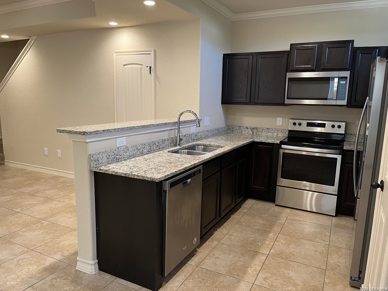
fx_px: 291
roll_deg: -1.5
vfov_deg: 53.1
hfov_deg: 67.3
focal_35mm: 26
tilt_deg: -11.0
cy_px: 146
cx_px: 194
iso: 160
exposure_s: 1/60
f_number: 1.6
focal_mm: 5.1
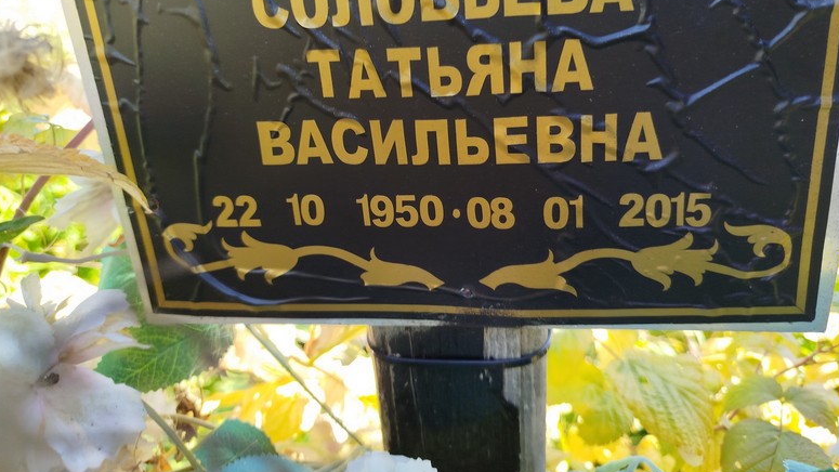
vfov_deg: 42.4
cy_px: 161
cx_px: 427
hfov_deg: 69.9
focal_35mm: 27
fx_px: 601
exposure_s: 1/100
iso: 64
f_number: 1.7
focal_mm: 5.31
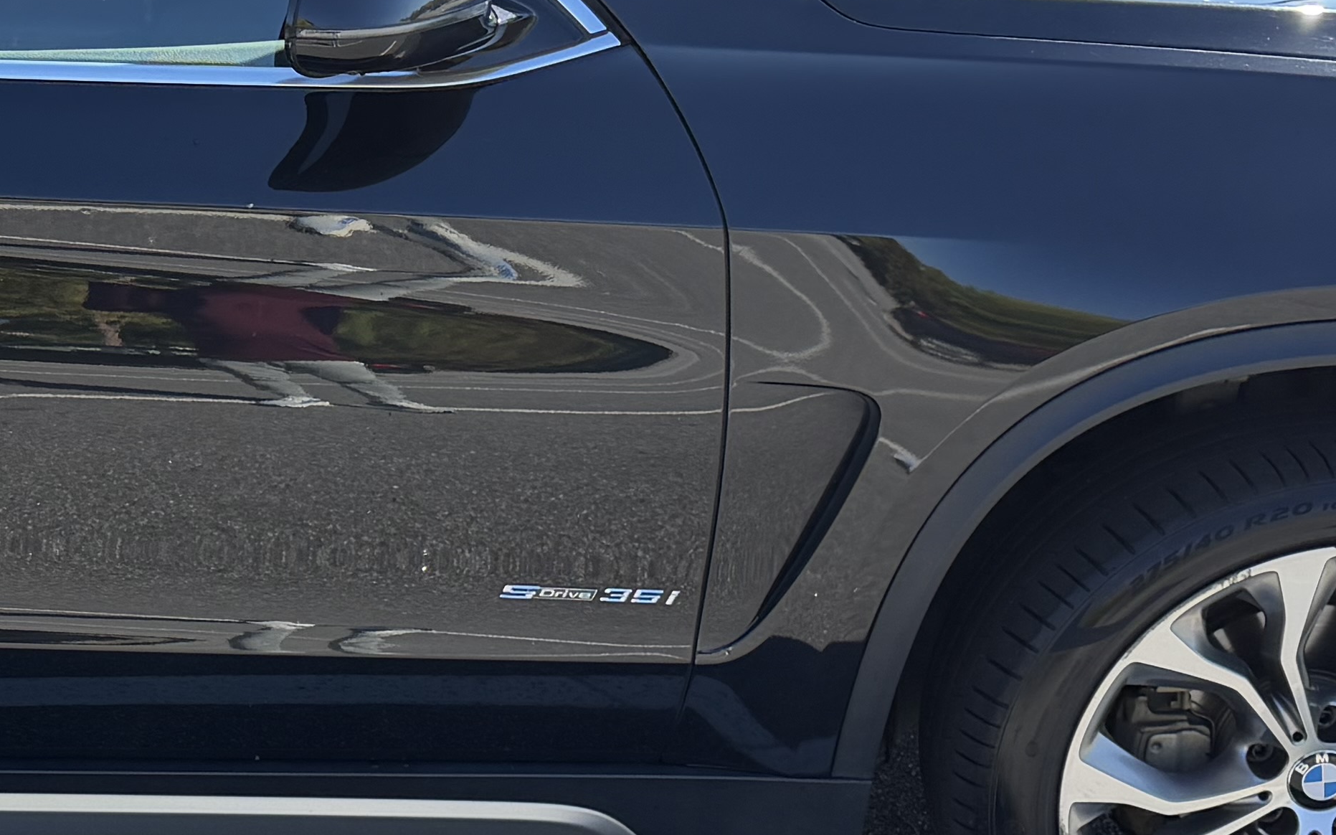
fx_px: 2840
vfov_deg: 16.7
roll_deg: +4.0
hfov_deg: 25.1
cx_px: -30
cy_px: 585
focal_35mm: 78
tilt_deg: -19.8
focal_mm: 6.76
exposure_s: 1/1271
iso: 100
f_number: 1.78
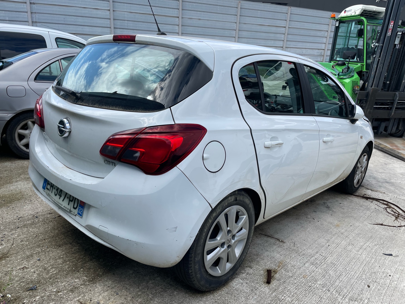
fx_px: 304
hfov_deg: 67.3
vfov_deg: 53.1
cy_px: 152
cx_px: 202
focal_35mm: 26
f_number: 1.6
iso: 32
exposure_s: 1/1855
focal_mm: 4.2
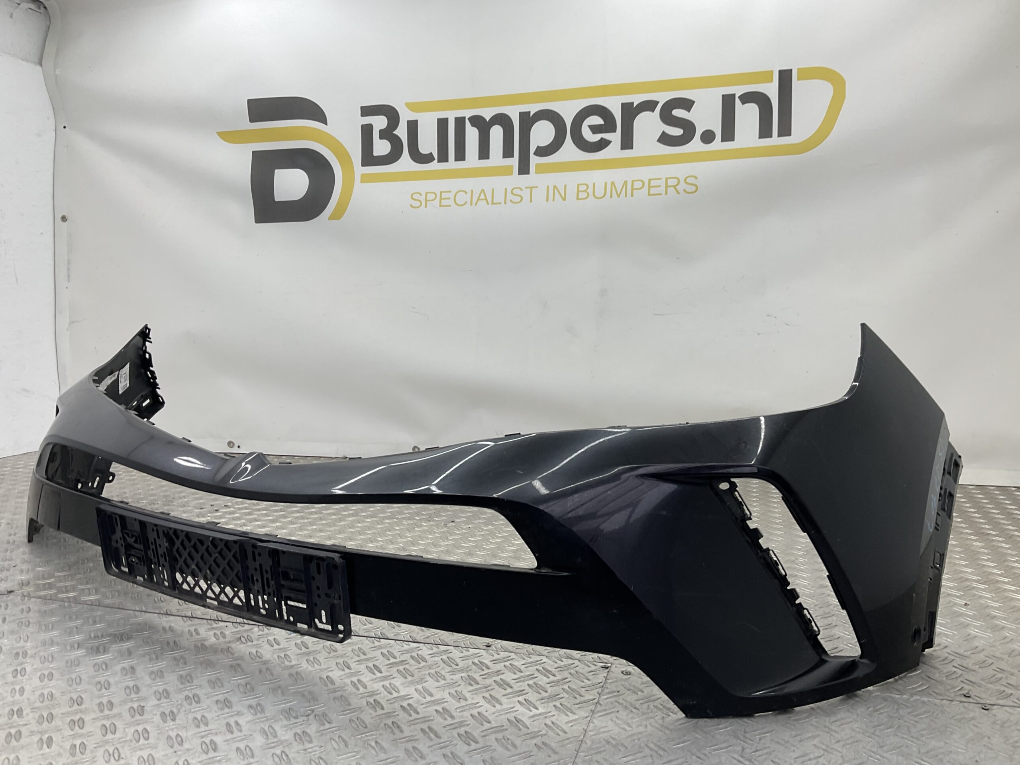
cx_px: 510
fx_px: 855
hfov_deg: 61.7
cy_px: 382
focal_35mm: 29
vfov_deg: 48.2
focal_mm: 3
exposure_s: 1/100
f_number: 1.8
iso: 16
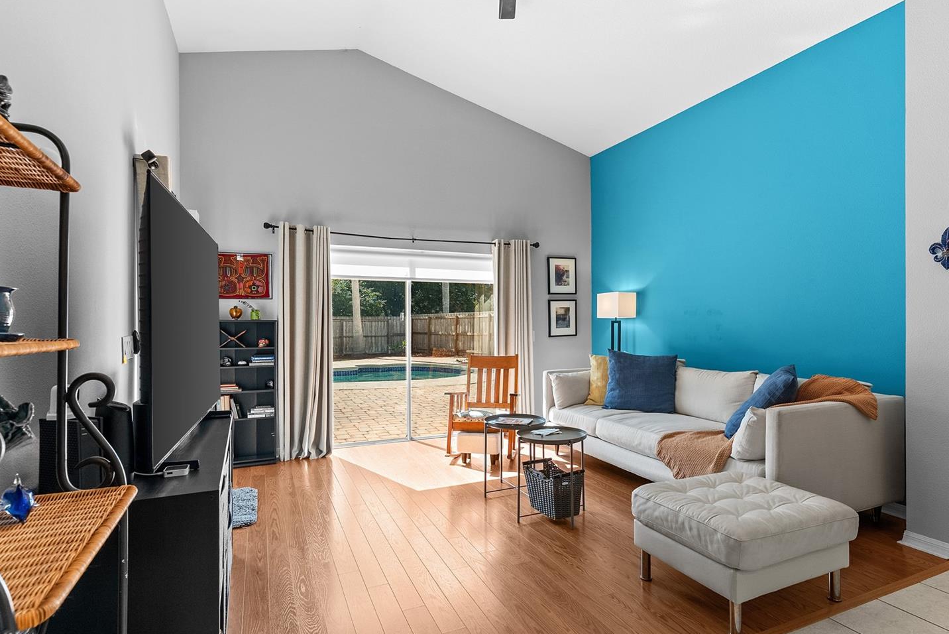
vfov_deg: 64.6
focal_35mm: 19
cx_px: 504
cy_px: 324
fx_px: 501
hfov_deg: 86.8
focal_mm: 17
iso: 400
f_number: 8
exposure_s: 1/13
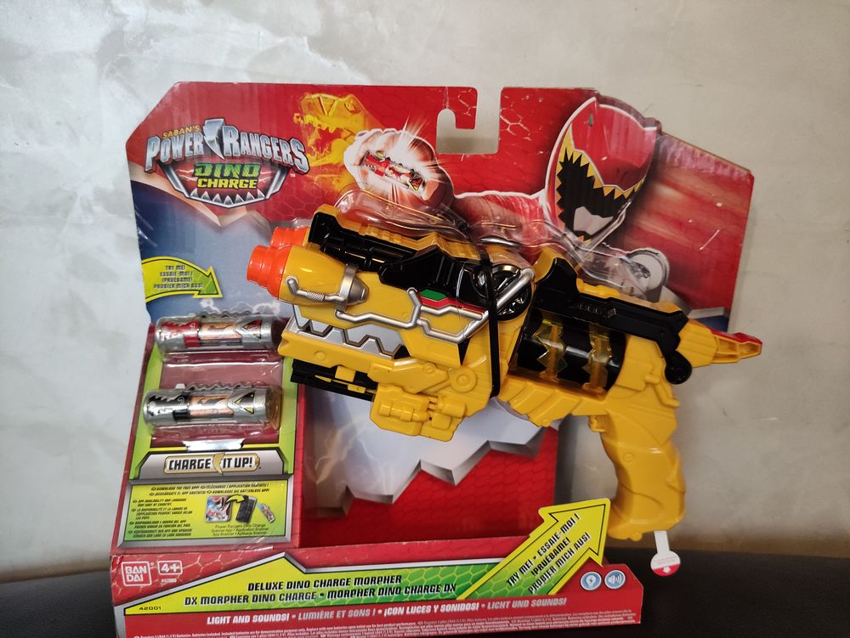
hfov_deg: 69.4
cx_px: 425
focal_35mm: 25
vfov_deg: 54.9
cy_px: 319
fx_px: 614
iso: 1239
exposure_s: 1/33
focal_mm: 5.43
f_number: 1.89
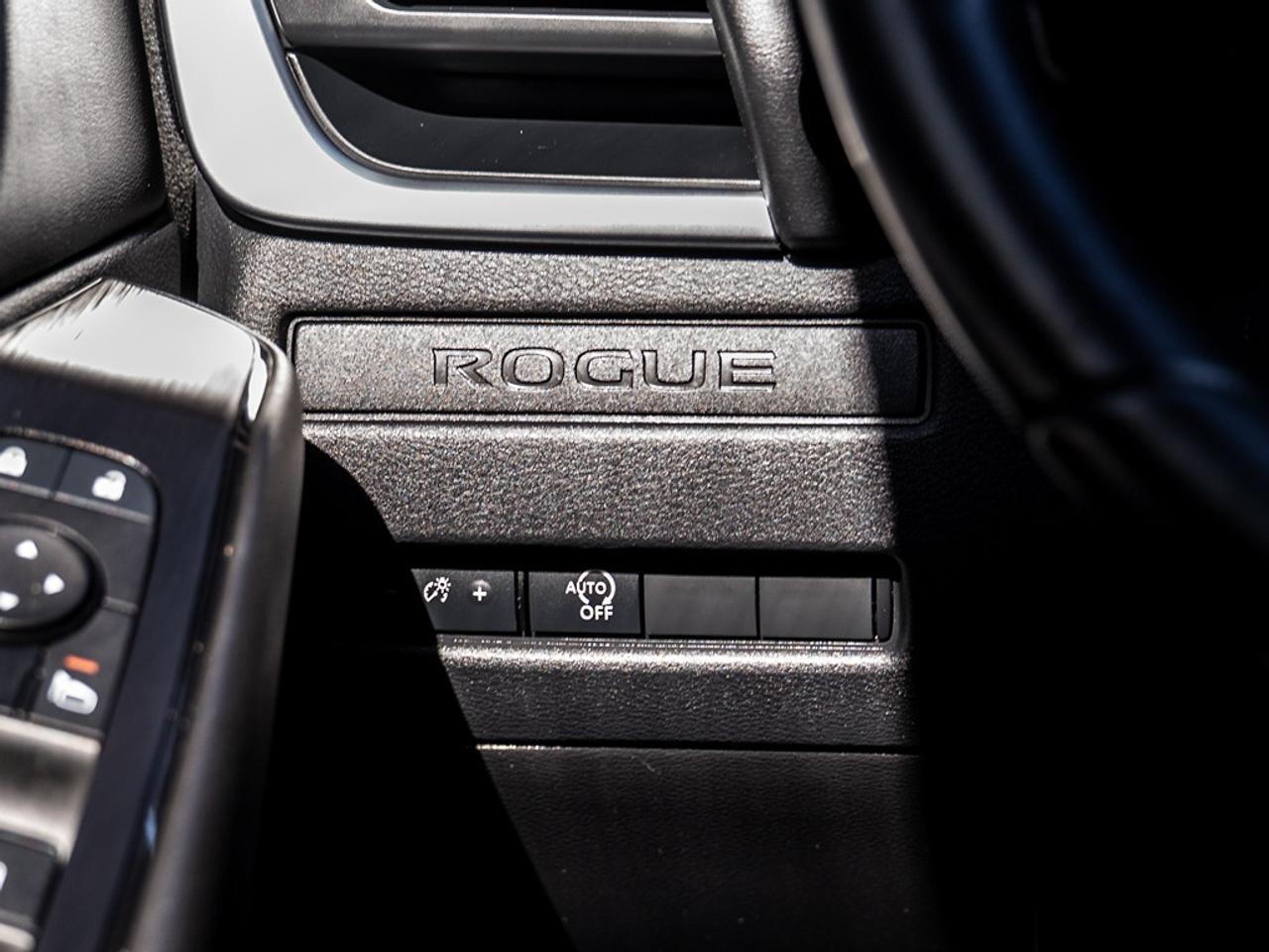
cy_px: 605
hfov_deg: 21.0
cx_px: 656
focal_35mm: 94
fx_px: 3432
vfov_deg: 15.8
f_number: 4
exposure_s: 1/60
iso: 500
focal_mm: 44
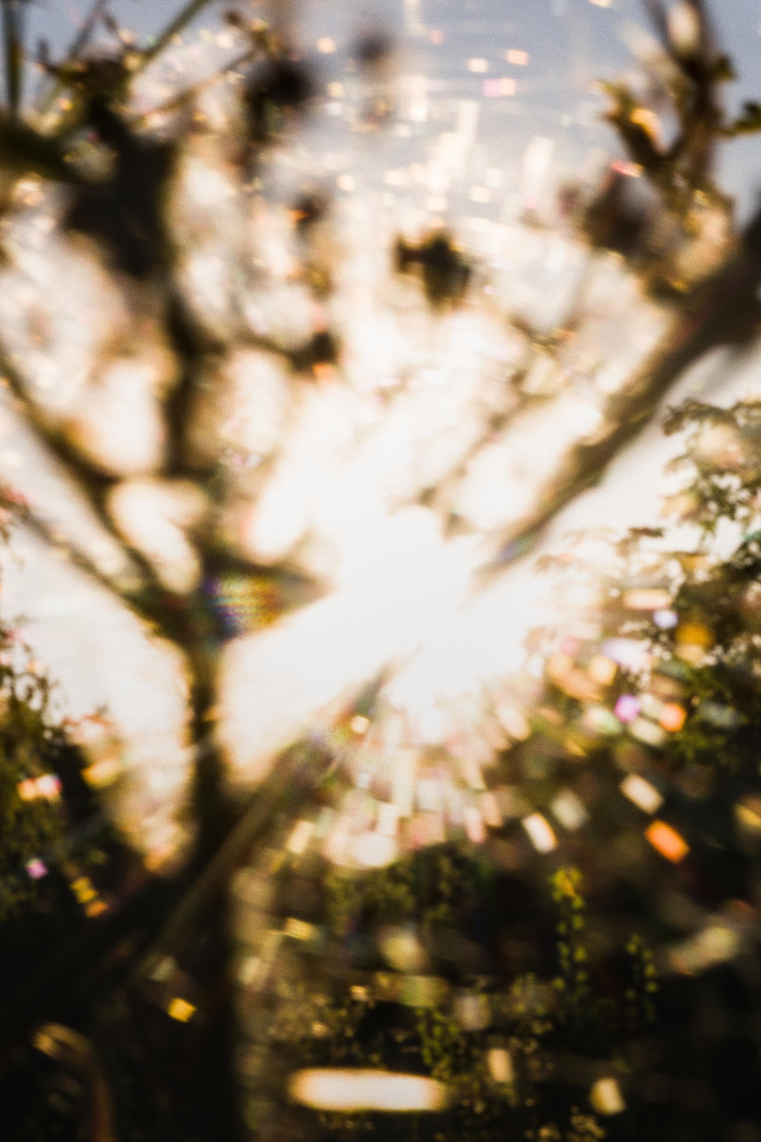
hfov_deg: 18.2
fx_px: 2378
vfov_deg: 27.0
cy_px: 571
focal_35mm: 75
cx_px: 380
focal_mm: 50
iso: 125
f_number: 22
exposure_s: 1/60
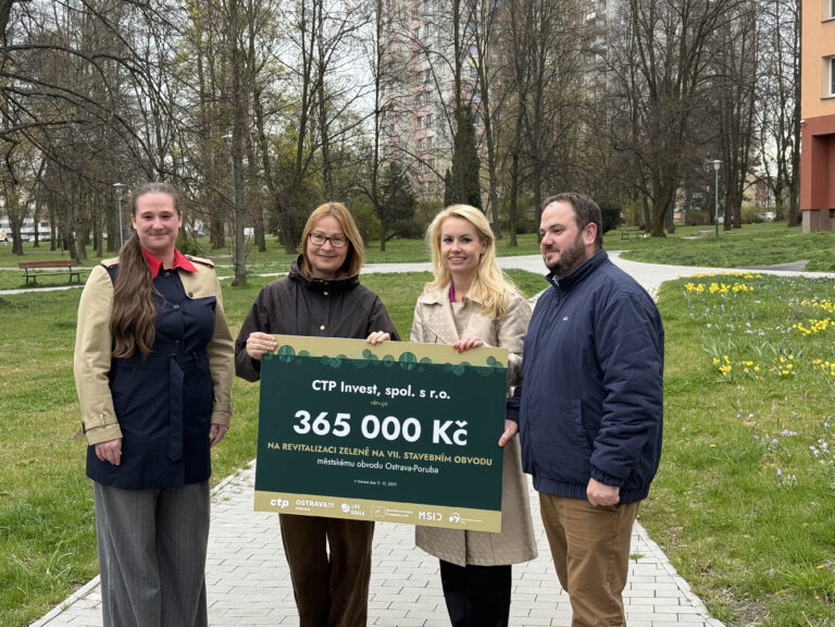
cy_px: 314
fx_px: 1158
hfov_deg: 39.7
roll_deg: +1.1
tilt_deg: -4.0
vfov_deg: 30.3
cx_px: 418
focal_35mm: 48
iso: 80
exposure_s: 1/625
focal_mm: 6.76
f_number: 1.78
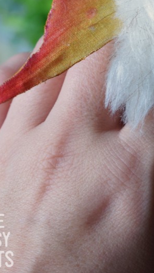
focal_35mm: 188
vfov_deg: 11.3
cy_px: -20
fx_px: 1364
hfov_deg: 6.4
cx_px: 137
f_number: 5.6
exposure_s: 1/60
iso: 720
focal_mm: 55
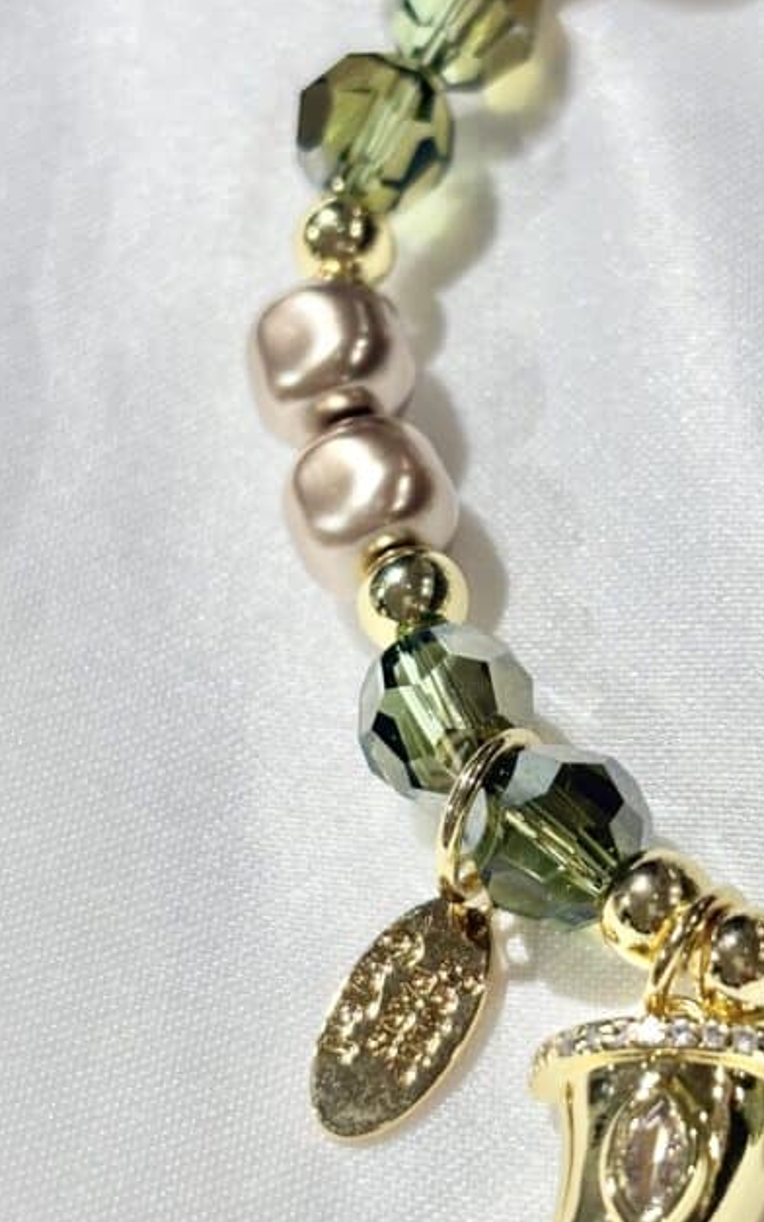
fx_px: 2998
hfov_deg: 14.5
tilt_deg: -55.4
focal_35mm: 90
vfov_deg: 23.0
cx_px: 587
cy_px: 620
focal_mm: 5.96
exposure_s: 1/300
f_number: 1.6
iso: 32
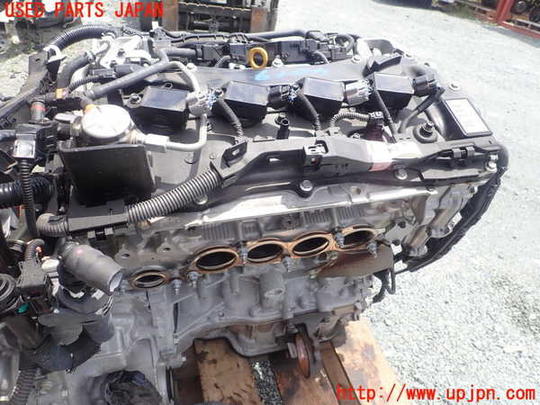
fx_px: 390
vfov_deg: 54.9
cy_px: 202
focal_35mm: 25
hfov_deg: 69.4
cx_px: 270
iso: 100
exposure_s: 1/400
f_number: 2.8
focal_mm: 4.5
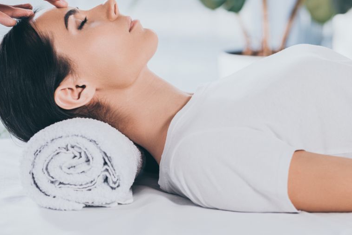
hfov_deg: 13.8
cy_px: 46
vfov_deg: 9.2
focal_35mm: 149
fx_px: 1457
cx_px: 191
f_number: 4
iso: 125
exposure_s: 1/160
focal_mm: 92
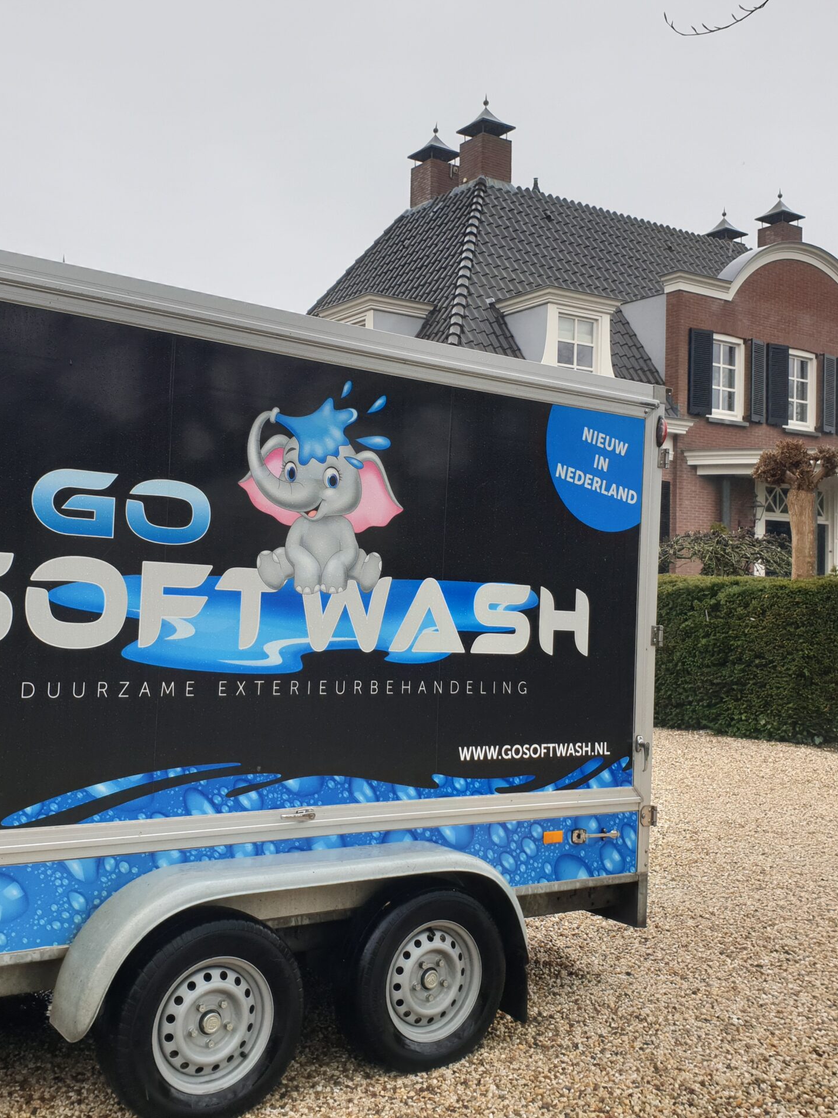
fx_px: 1130
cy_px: 563
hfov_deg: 40.7
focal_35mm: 35
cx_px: 393
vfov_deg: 52.6
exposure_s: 1/203
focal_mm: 4.3
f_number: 2.4
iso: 50
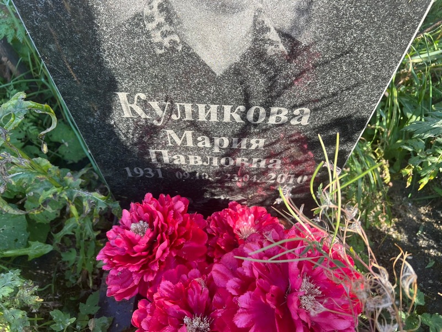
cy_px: 166
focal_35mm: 26
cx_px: 221
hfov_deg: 67.3
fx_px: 332
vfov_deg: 53.1
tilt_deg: -62.0
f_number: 1.5
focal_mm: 5.7
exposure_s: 1/466
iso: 50
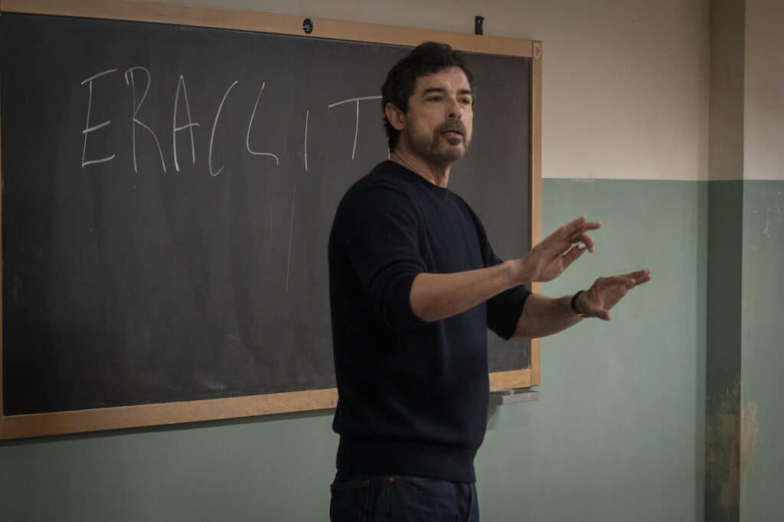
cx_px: 392
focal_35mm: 64
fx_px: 1393
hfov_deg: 31.4
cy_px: 261
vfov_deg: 21.2
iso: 6400
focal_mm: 64
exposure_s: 1/160
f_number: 4.5
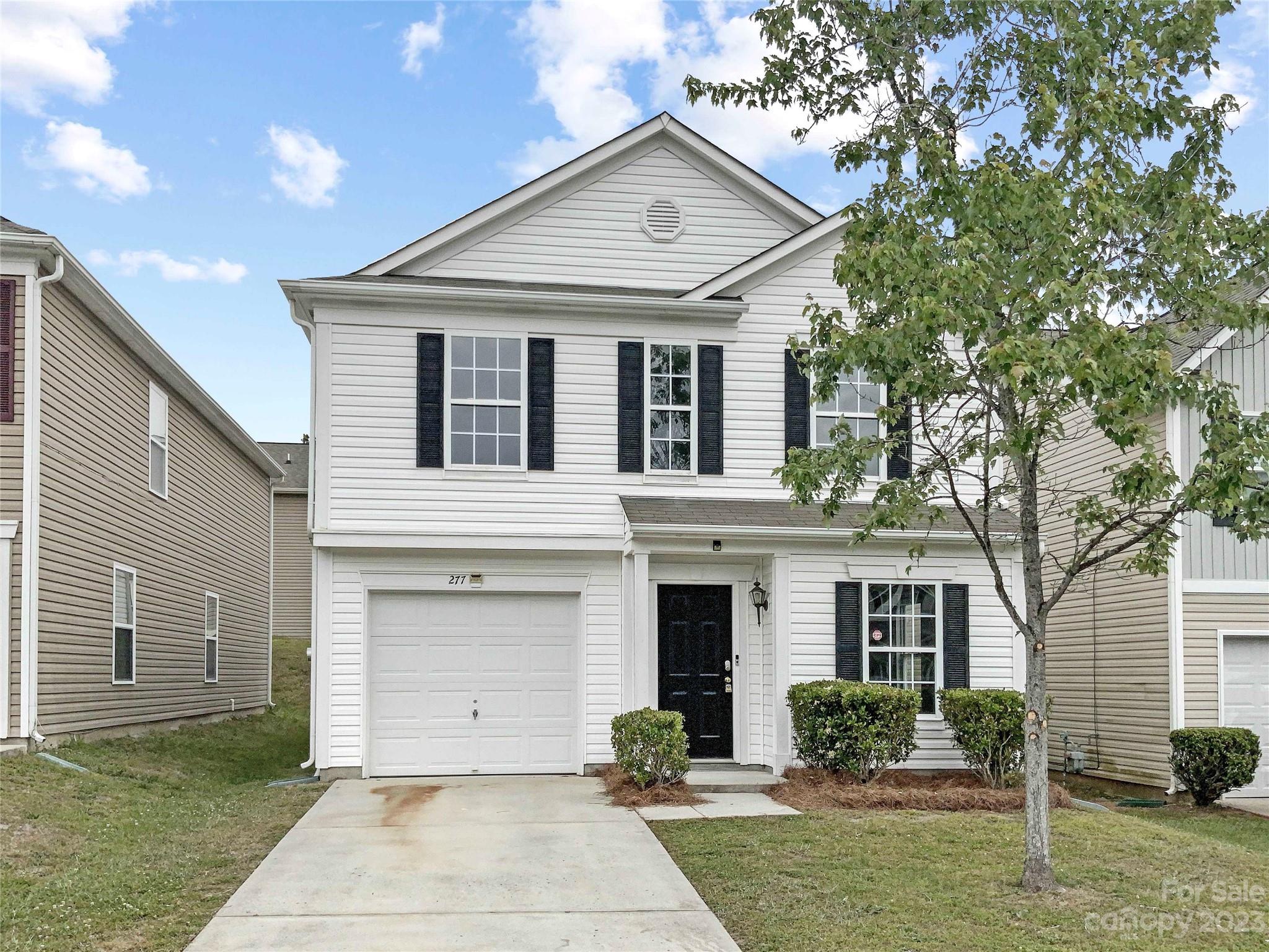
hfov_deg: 61.7
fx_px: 1063
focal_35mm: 29
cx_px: 634
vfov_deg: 48.2
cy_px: 476
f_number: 1.8
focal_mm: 3
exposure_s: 1/2801
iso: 20
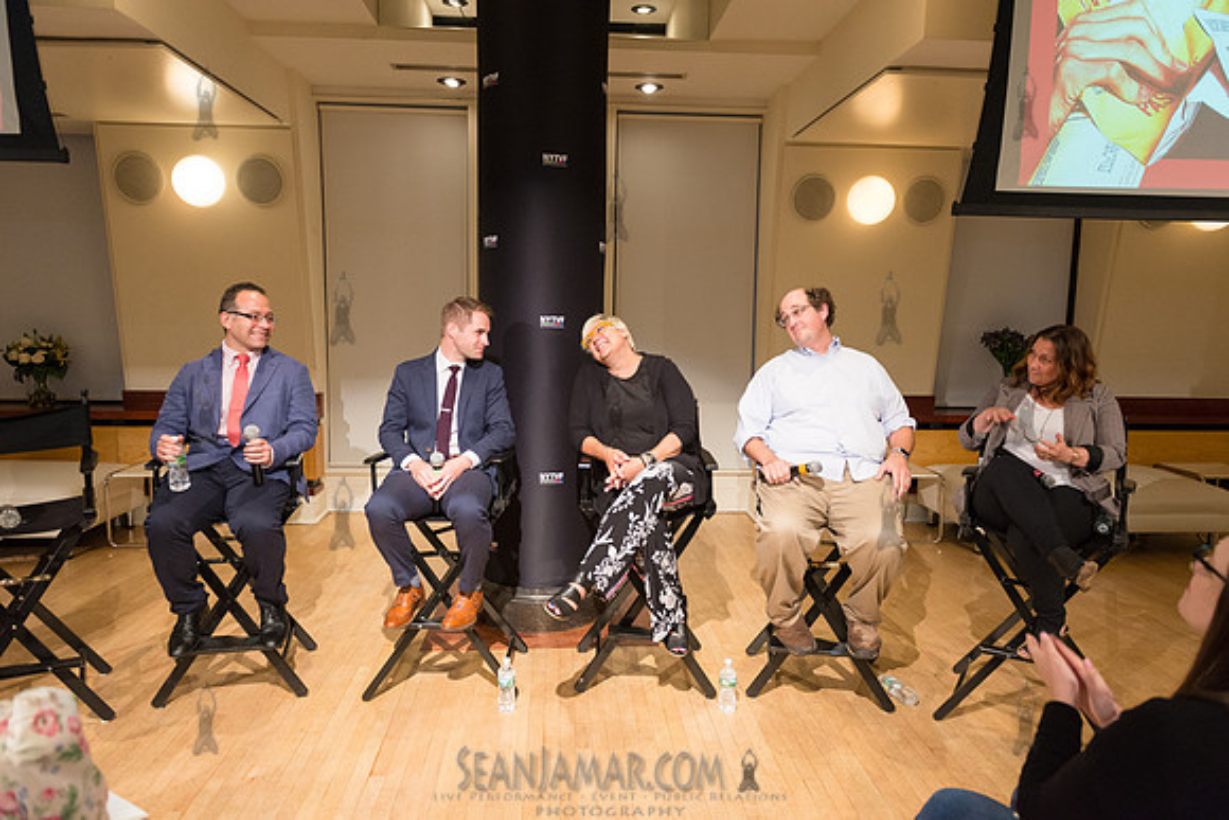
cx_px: 614
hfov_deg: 73.7
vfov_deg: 53.2
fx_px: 819
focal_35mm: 24
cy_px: 410
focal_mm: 24
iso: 2500
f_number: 4
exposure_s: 1/160
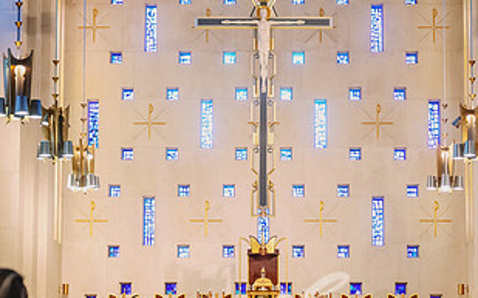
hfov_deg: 15.6
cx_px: 260
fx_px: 1745
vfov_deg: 9.8
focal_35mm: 134
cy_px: 185
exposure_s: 1/200
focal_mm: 70
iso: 2000
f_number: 2.8
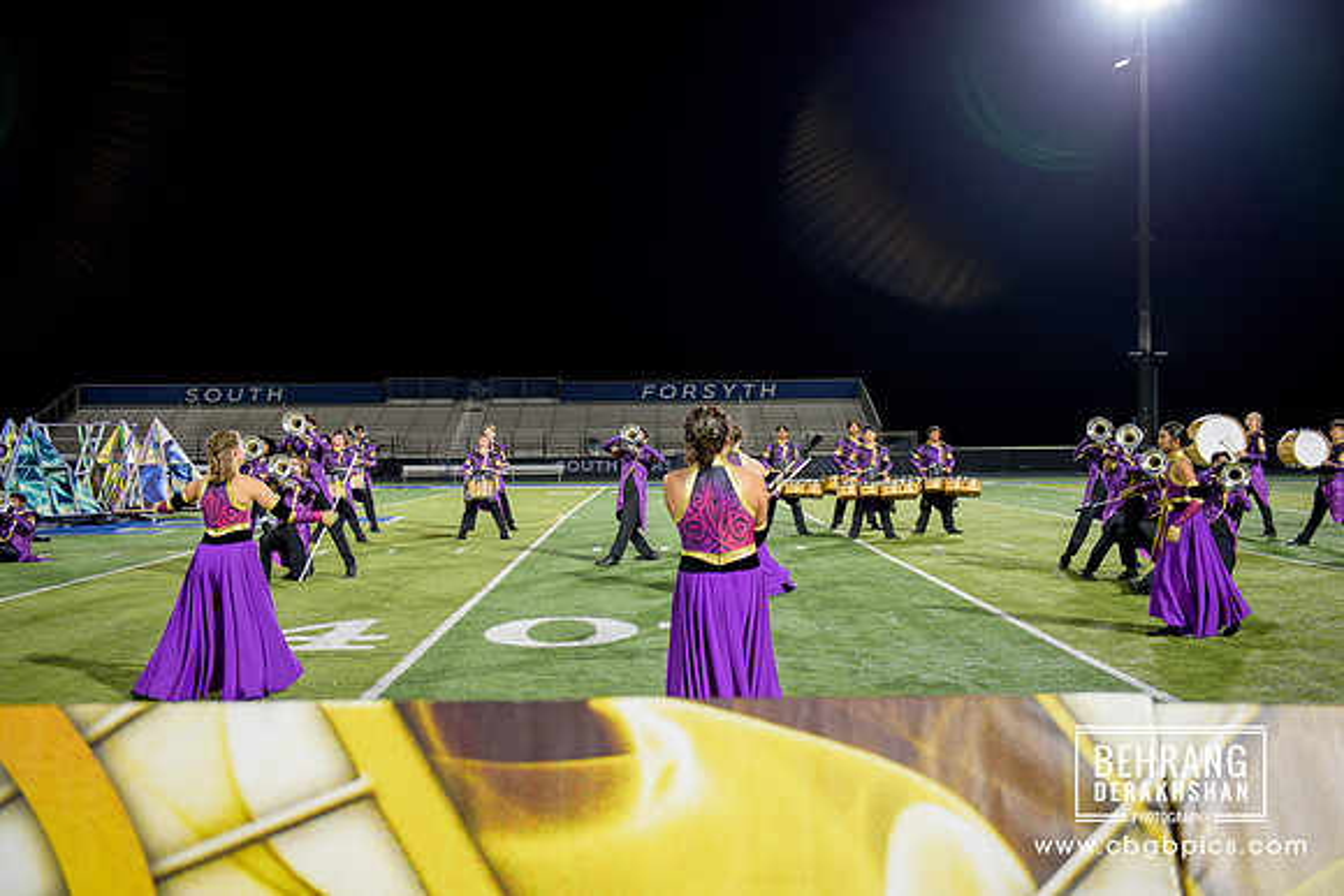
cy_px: 448
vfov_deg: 32.0
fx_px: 1564
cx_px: 672
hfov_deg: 46.5
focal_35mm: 42
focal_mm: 40
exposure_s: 1/400
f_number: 2.8
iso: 2000
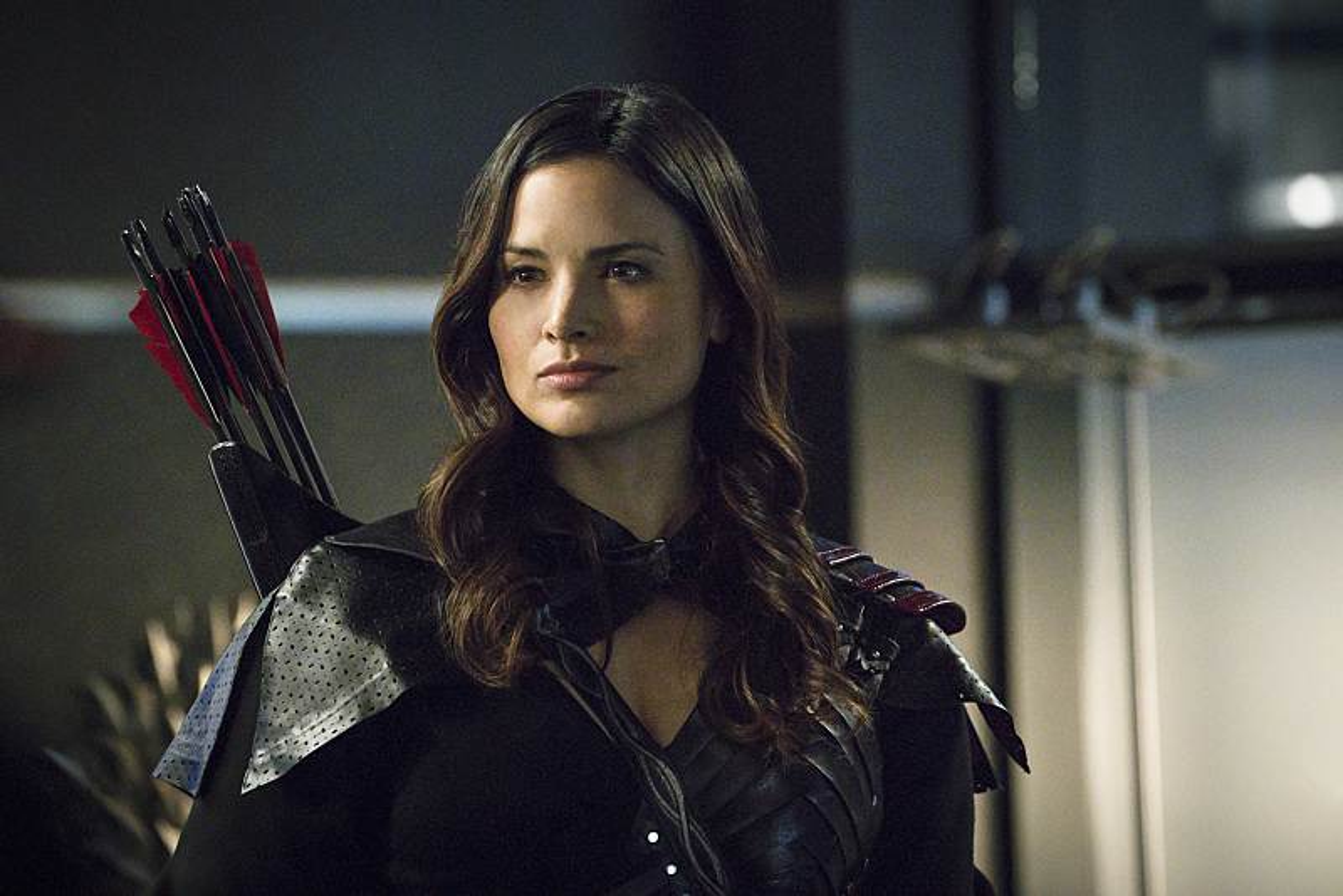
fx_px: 7463
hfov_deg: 10.3
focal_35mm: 200
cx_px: 672
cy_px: 448
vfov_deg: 6.9
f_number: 5.6
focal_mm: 200
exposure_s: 1/80
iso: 16000
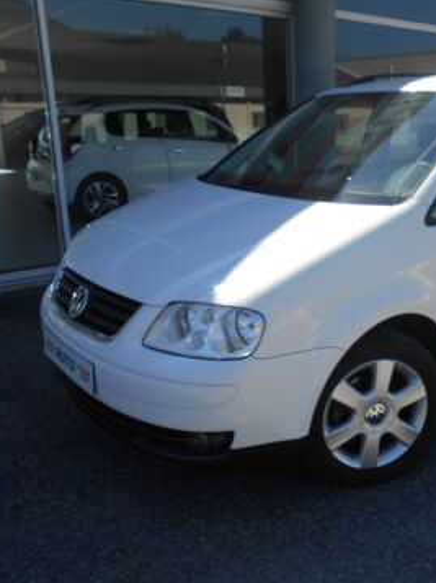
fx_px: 589
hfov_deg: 39.0
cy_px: 291
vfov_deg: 52.7
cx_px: 351
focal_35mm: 35
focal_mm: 4.6
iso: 80
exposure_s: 1/640
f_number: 3.2
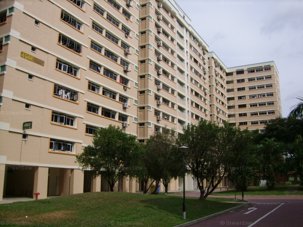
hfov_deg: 52.6
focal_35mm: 35
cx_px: 152
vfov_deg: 40.7
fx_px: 306
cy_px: 114
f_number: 5.8
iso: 50
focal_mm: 5.95
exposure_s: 1/706
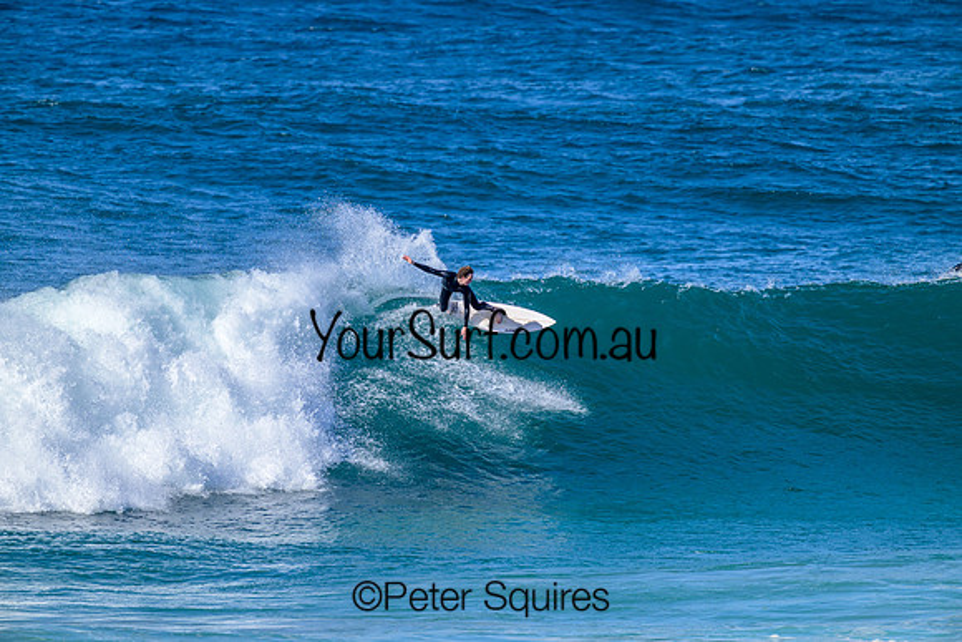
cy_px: 321
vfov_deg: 2.5
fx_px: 14967
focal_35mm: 560
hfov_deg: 3.7
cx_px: 481
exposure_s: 1/2000
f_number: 8
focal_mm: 560
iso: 720
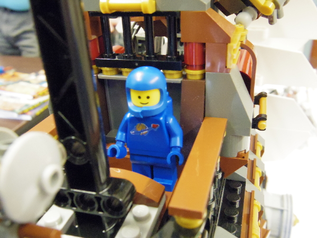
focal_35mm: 35
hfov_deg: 52.6
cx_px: 158
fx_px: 321
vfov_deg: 40.7
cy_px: 119
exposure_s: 1/60
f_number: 4.5
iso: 3200
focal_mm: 6.4
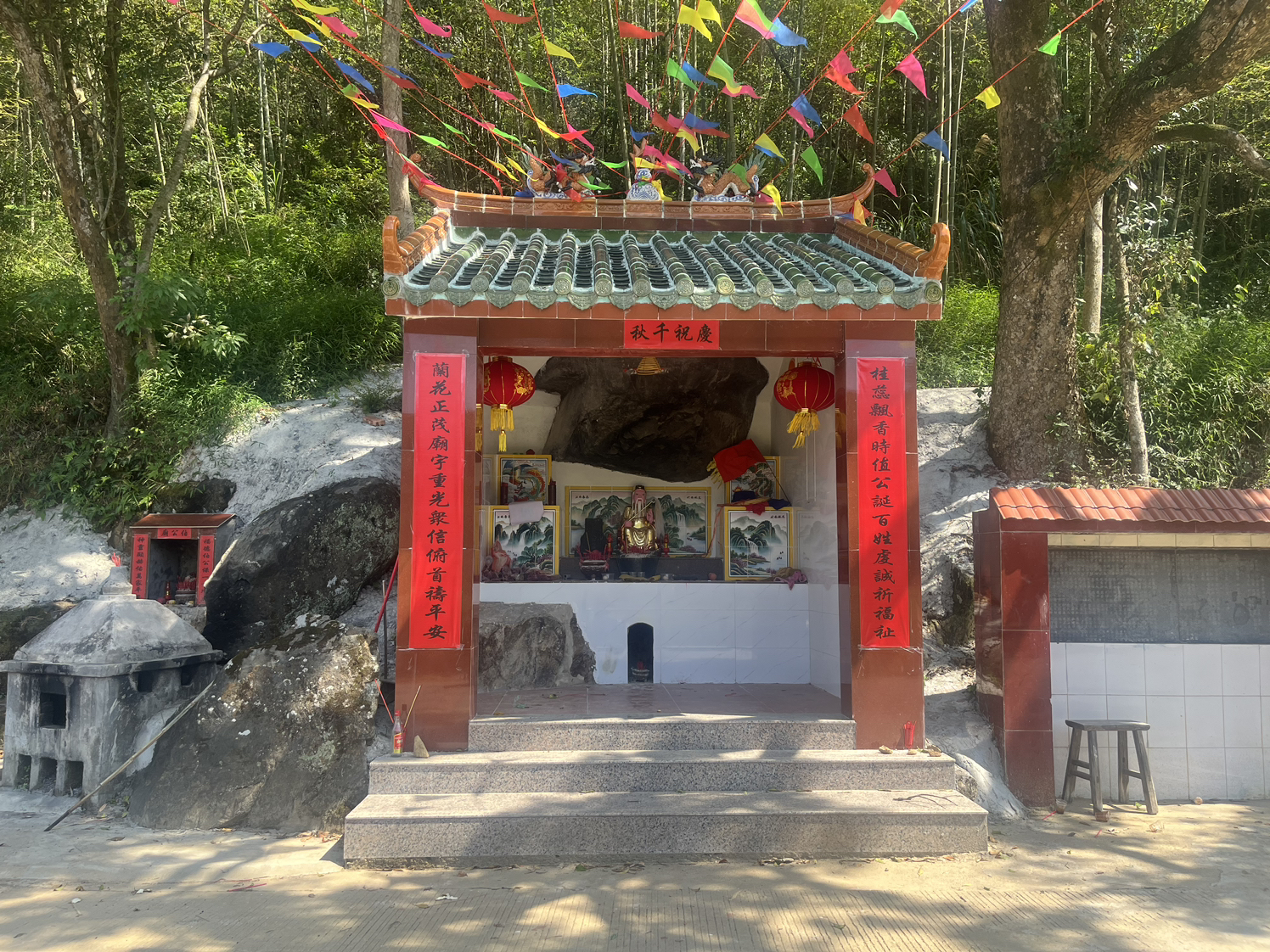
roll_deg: +0.5
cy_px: 476
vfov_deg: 53.1
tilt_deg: +5.4
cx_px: 635
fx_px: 954
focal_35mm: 26
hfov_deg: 67.3
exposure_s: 1/657
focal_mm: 5.1
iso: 50
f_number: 1.6
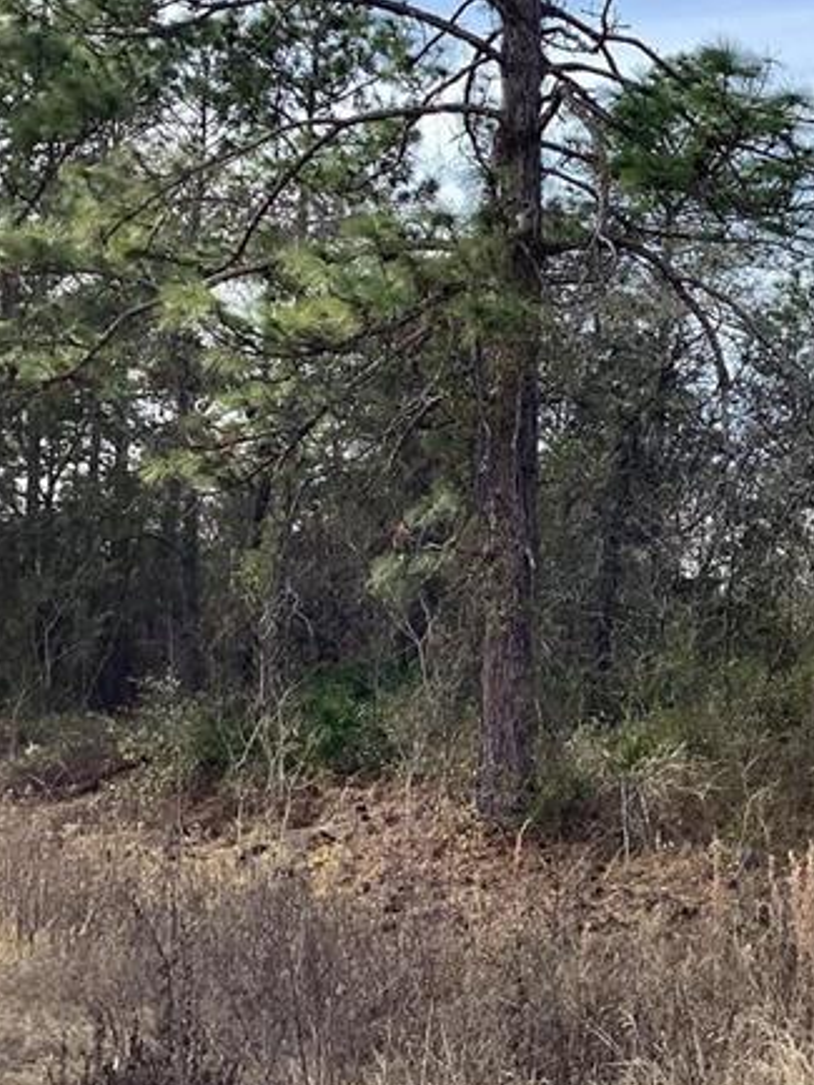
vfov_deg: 34.9
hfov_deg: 25.9
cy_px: 479
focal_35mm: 55
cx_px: 701
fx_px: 1724
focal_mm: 3.3
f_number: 2.4
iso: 25
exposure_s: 1/679
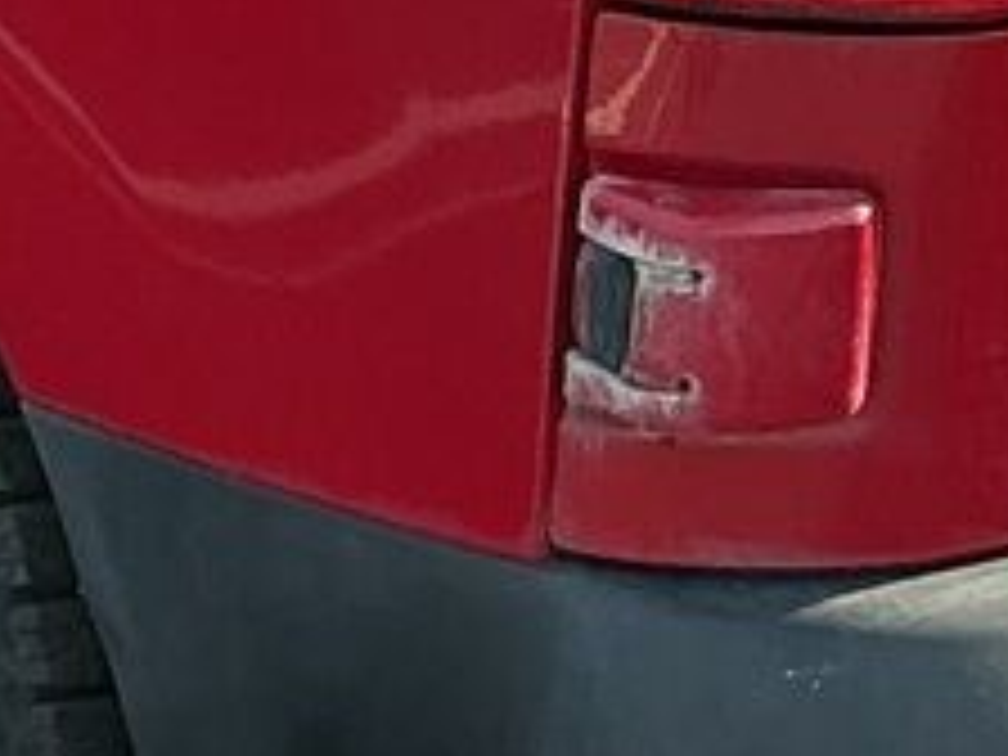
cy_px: -1026
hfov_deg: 8.9
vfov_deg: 6.4
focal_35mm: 221
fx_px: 6435
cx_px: 164
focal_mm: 3
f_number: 1.8
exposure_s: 1/284
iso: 25
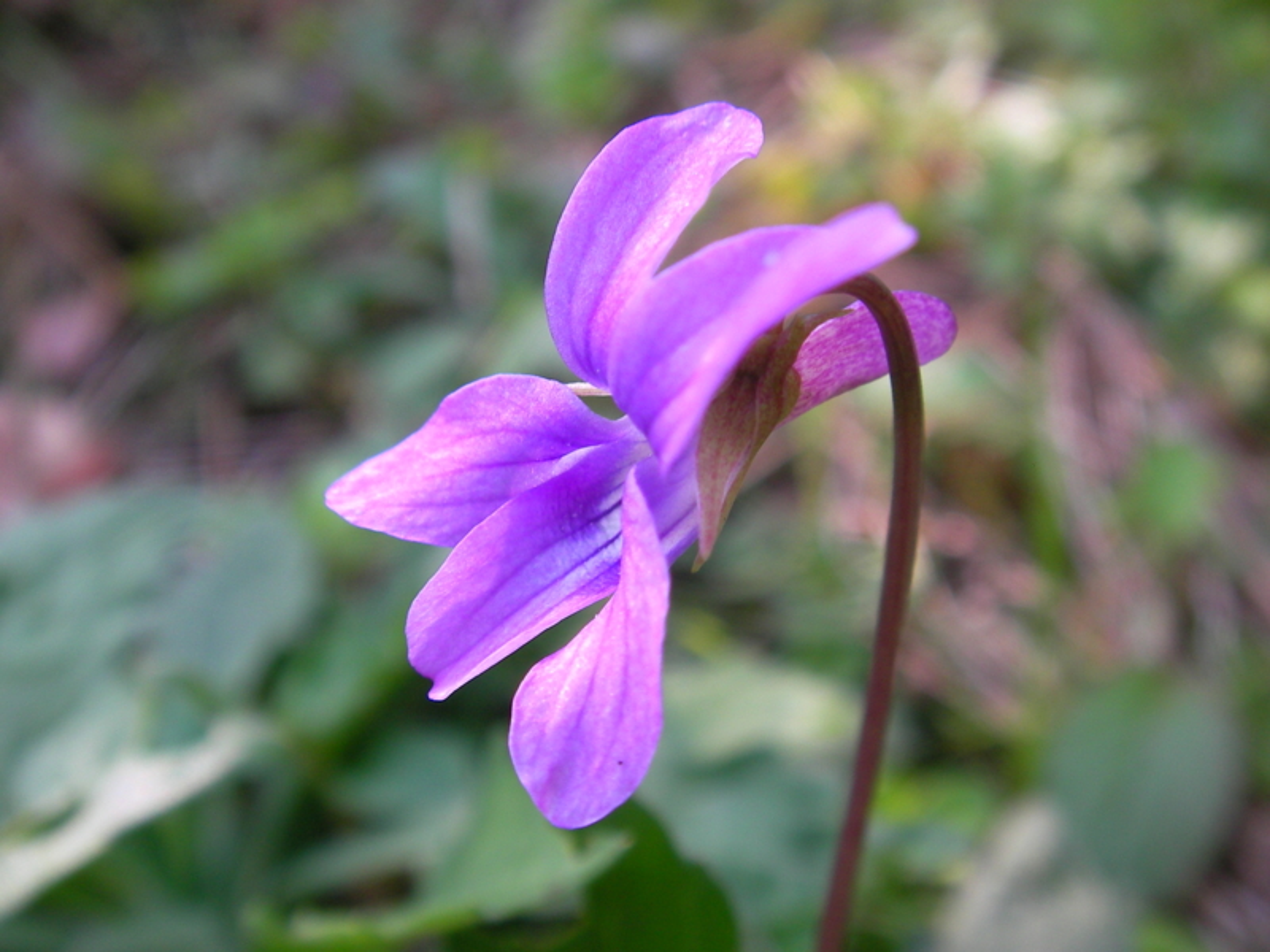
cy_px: 476
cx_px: 635
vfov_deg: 35.1
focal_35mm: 41
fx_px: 1504
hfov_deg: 45.8
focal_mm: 6.3
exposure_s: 1/138
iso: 50
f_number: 3.5
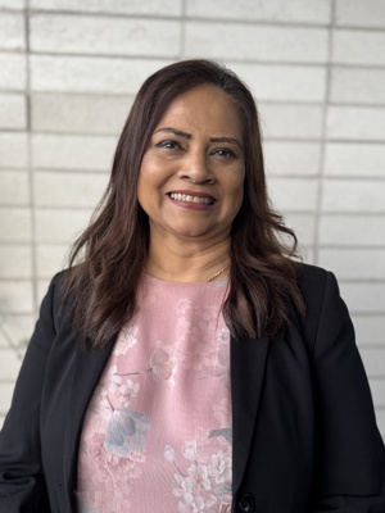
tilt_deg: -9.7
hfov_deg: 56.8
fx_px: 356
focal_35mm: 24
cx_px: 192
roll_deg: -1.8
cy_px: 256
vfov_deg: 71.6
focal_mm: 6.76
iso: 80
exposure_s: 1/539
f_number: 1.78
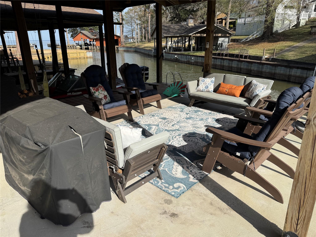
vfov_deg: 56.8
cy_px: 118
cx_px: 158
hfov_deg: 71.6
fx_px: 219
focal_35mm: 24
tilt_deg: -20.0
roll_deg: +0.3
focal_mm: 6.76
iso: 80
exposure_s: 1/4310
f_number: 1.78
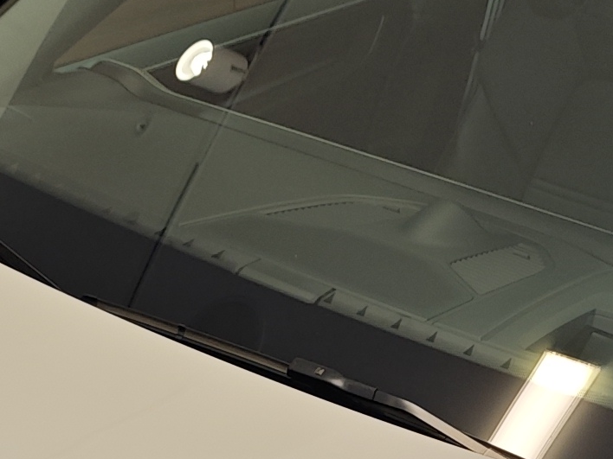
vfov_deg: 10.5
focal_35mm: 133
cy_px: 795
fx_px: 2355
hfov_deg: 14.8
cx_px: 319
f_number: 1.6
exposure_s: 1/100
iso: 80
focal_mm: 6.55
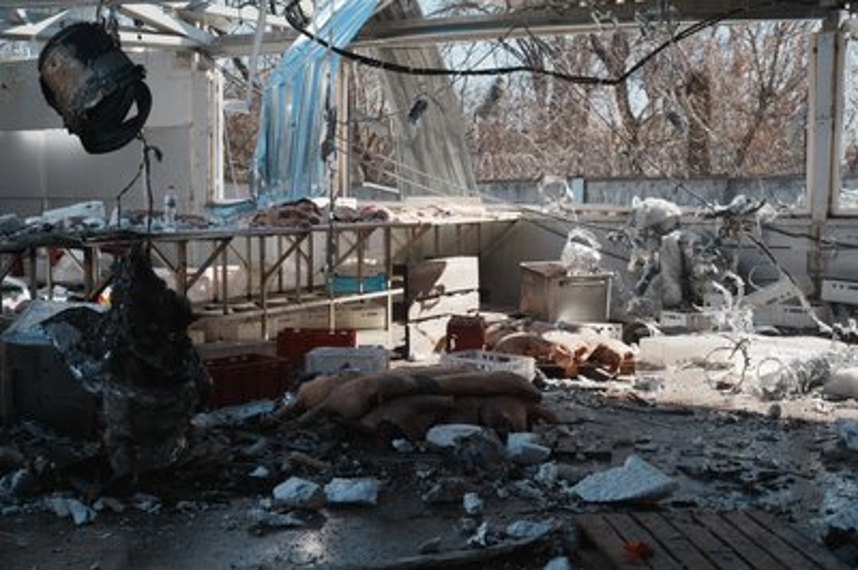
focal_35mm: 47
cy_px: 285
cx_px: 429
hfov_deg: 41.9
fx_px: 1119
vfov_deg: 28.6
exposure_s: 1/800
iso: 200
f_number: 5
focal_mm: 47
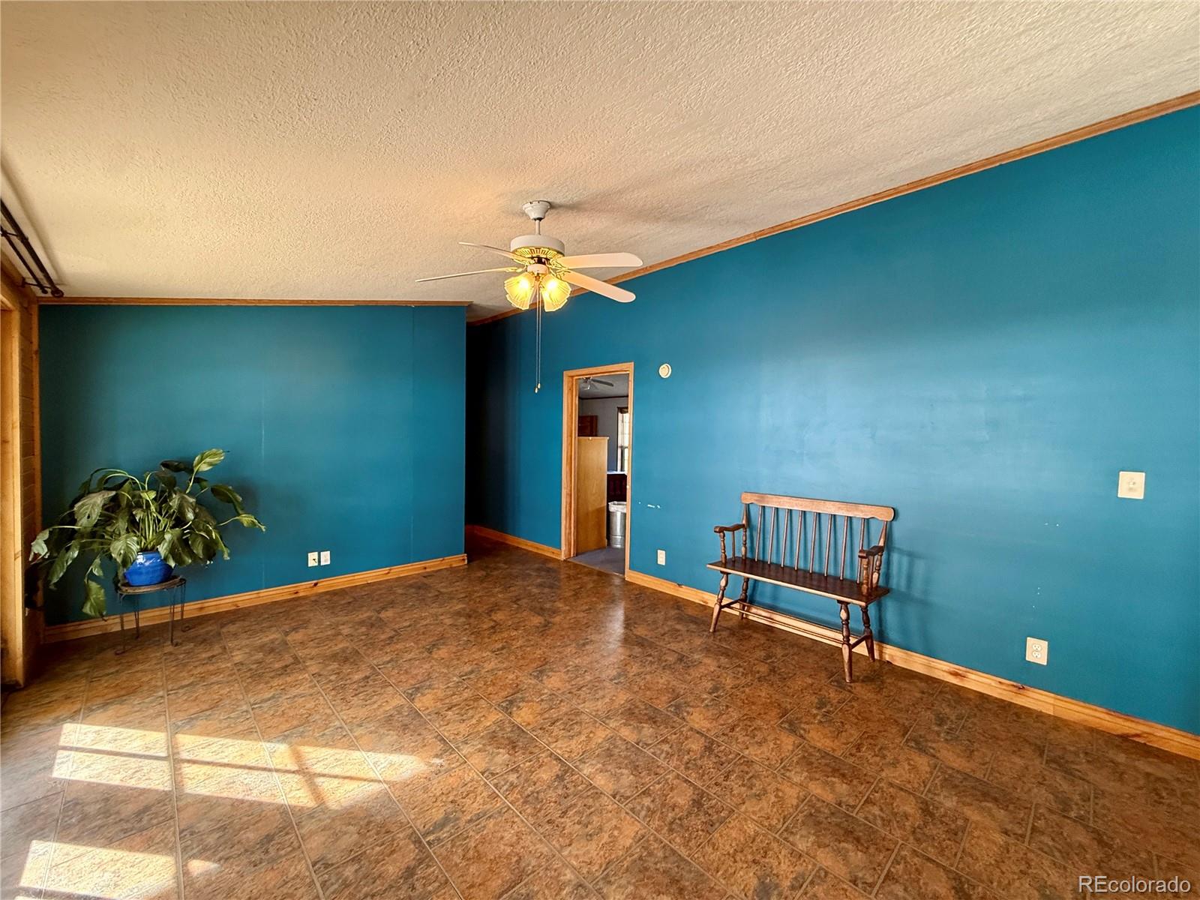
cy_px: 450
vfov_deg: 85.7
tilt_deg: -1.1
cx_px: 600
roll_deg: -0.8
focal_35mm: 14
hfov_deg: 102.1
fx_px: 485
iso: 400
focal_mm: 2.22
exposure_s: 1/120
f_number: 2.2
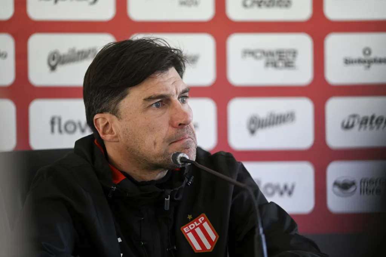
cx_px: 193
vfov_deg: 4.6
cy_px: 128
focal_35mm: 300
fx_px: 3214
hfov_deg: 6.9
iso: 1600
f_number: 4
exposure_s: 1/400
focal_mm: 300
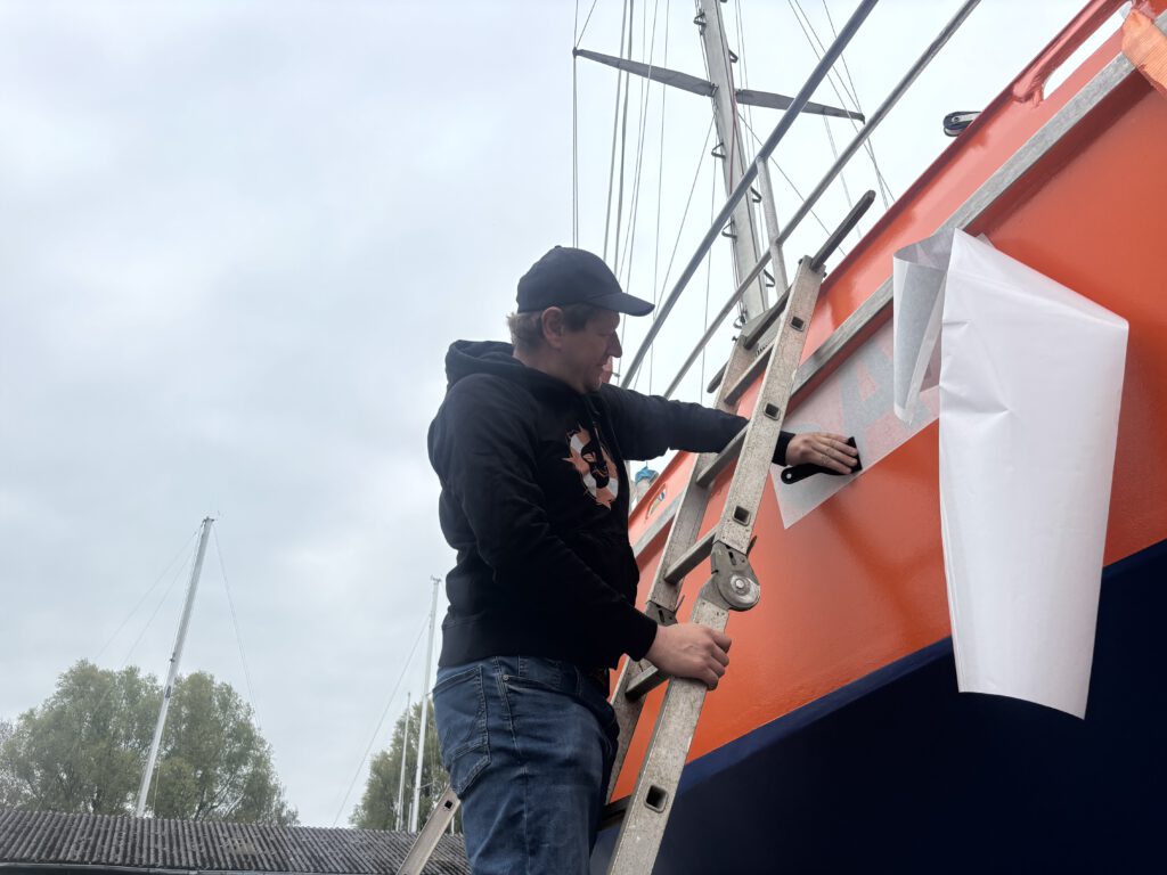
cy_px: 438
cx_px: 584
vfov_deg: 53.1
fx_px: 877
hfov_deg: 67.3
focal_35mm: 26
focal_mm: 5.96
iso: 50
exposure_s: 1/5076
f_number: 1.6
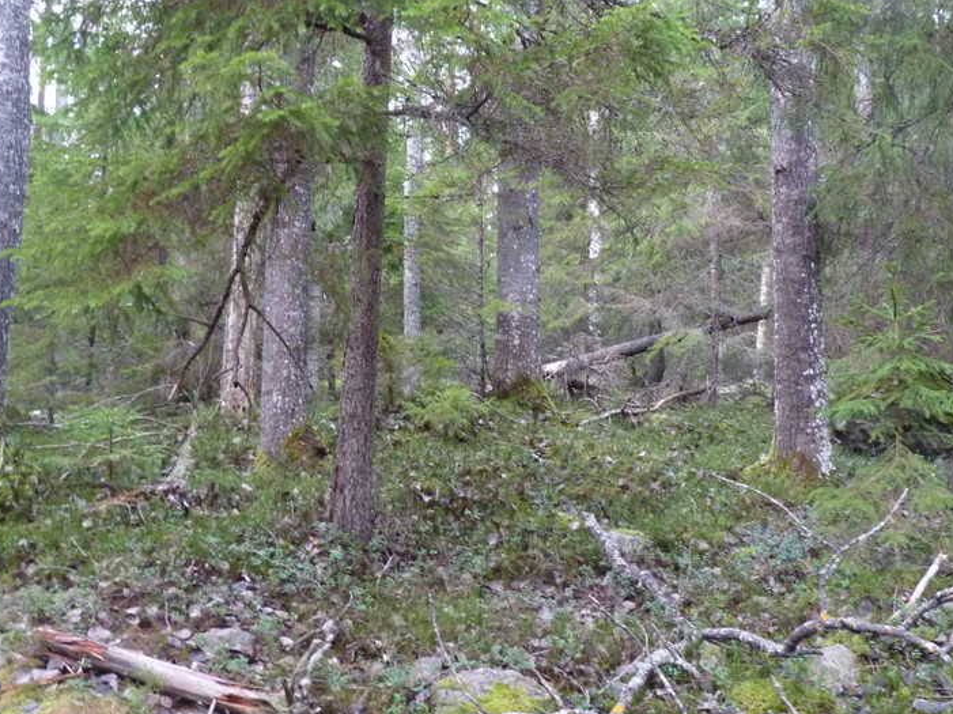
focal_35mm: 37
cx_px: 545
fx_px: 1018
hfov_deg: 50.0
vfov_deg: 38.3
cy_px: 260
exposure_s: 1/13
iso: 400
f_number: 2.8
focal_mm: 4.8
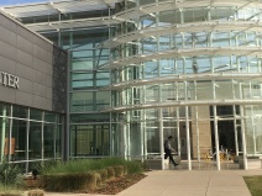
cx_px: 129
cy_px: 80
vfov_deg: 29.0
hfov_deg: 38.2
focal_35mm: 50
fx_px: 378
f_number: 2.2
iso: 25
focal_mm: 4.15
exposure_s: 1/1637
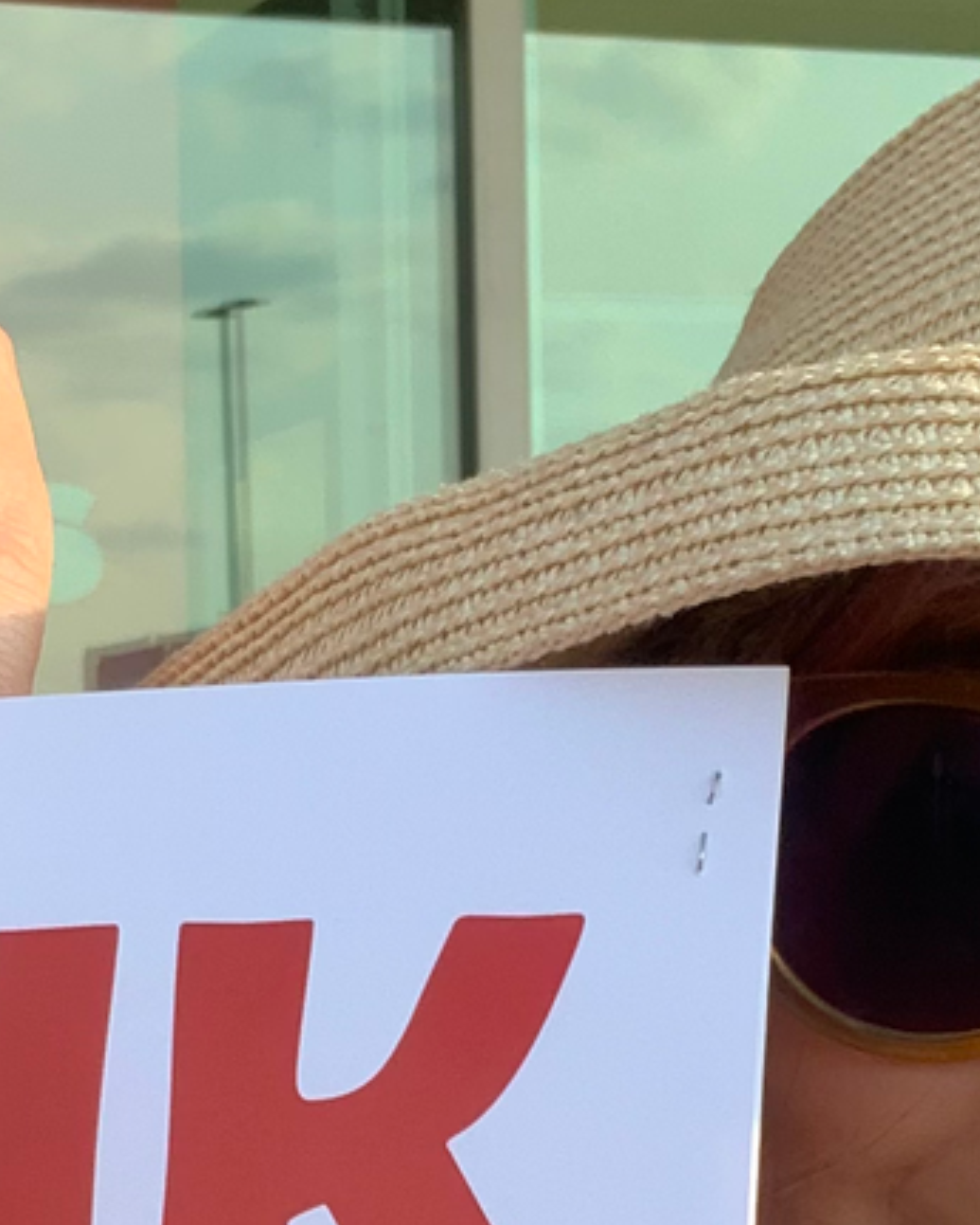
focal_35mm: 116
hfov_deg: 13.2
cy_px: 1154
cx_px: 205
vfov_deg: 16.3
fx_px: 4204
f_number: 2.2
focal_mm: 2.87
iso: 20
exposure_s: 1/121
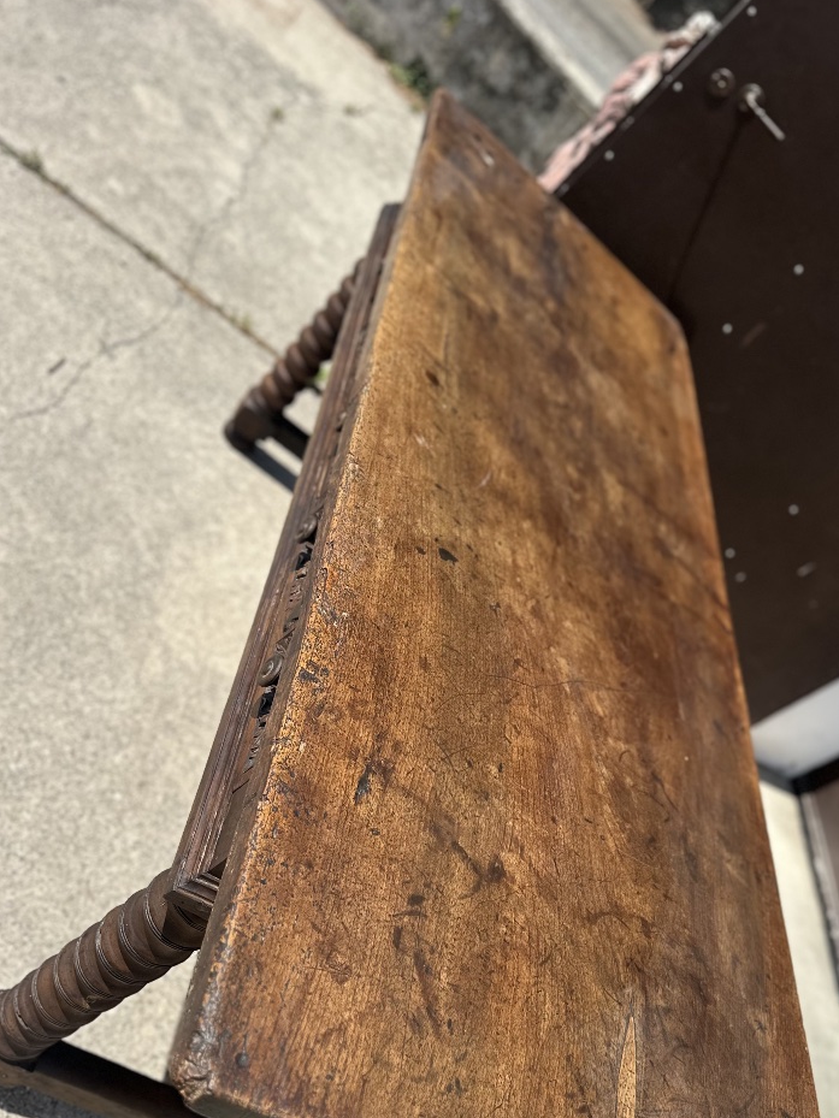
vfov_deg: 57.6
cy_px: 705
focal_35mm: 31
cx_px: 463
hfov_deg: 45.4
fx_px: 1002
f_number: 1.78
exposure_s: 1/4184
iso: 80
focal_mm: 6.86
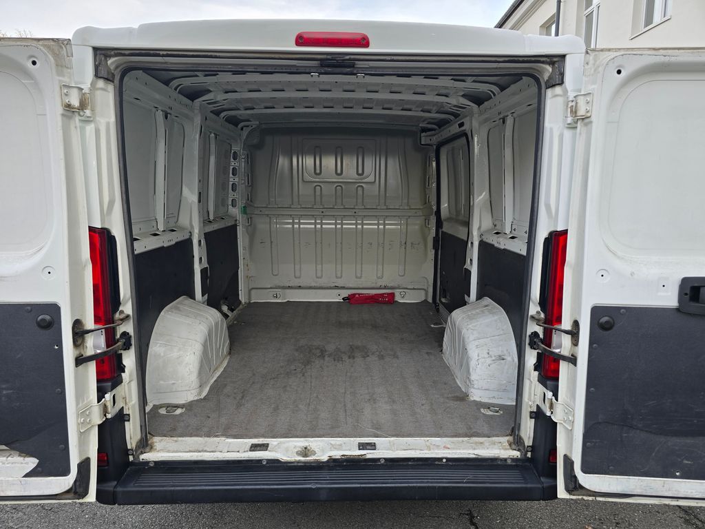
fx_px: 468
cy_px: 264
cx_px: 352
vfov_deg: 58.9
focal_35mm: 23
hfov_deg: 73.9
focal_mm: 6.3
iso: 80
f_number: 1.7
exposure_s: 1/180
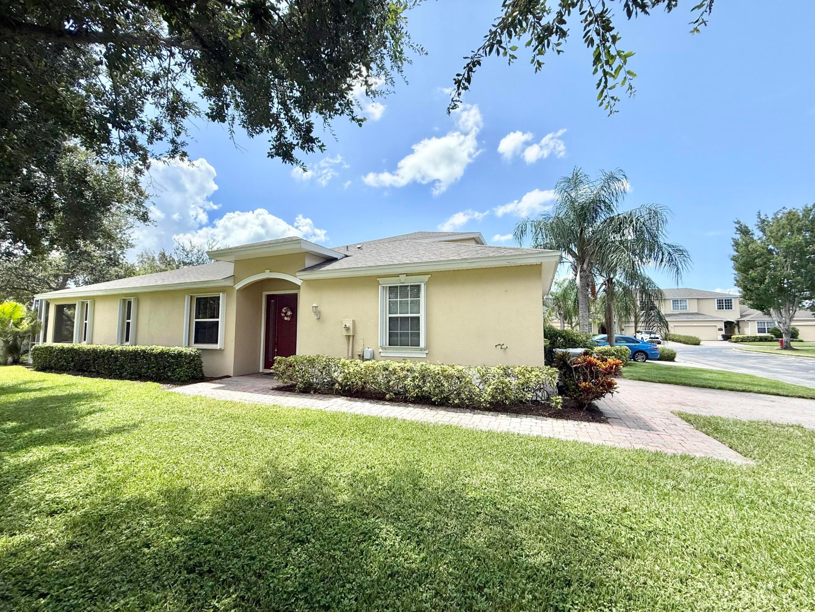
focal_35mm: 14
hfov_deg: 102.1
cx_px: 408
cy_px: 306
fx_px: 330
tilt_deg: +4.6
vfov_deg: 85.7
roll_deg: +0.1
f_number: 2.2
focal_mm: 2.22
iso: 80
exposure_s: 1/1901
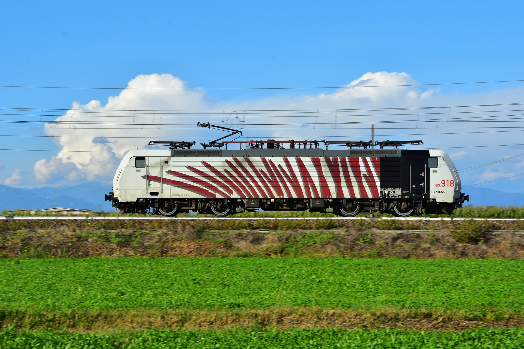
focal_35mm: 75
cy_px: 174
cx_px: 262
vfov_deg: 18.2
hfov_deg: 27.0
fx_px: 1092
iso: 100
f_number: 11
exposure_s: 1/160
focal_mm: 50
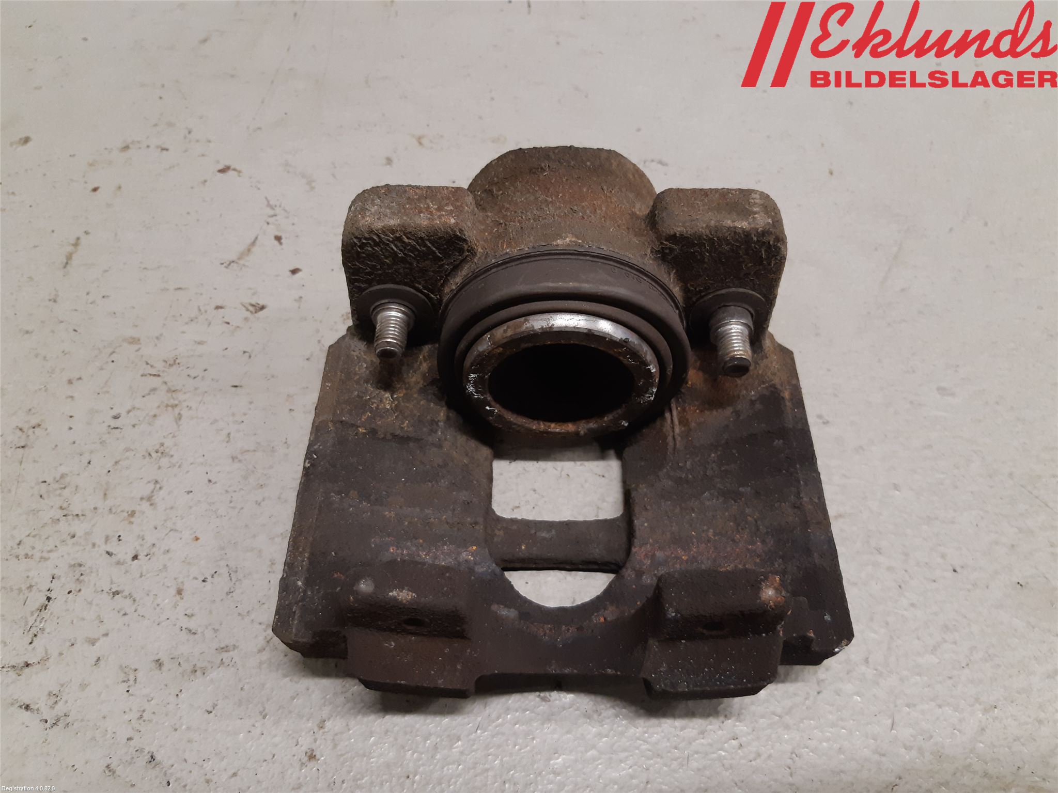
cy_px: 396
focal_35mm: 26
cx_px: 529
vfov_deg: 53.1
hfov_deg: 67.3
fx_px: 795
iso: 160
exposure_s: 1/50
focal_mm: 3.93
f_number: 1.7
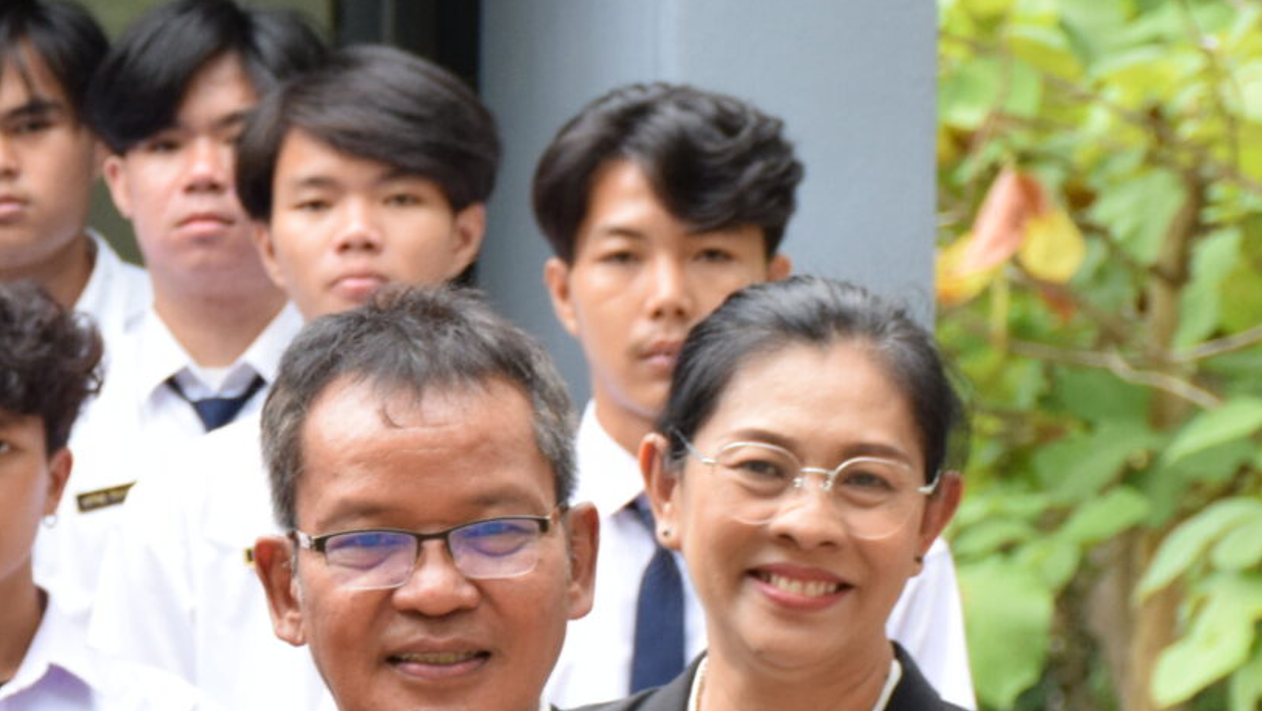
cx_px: -573
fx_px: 8569
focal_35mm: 256
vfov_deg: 4.7
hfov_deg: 8.3
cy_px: 755
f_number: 5.6
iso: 640
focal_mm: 52
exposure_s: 1/500
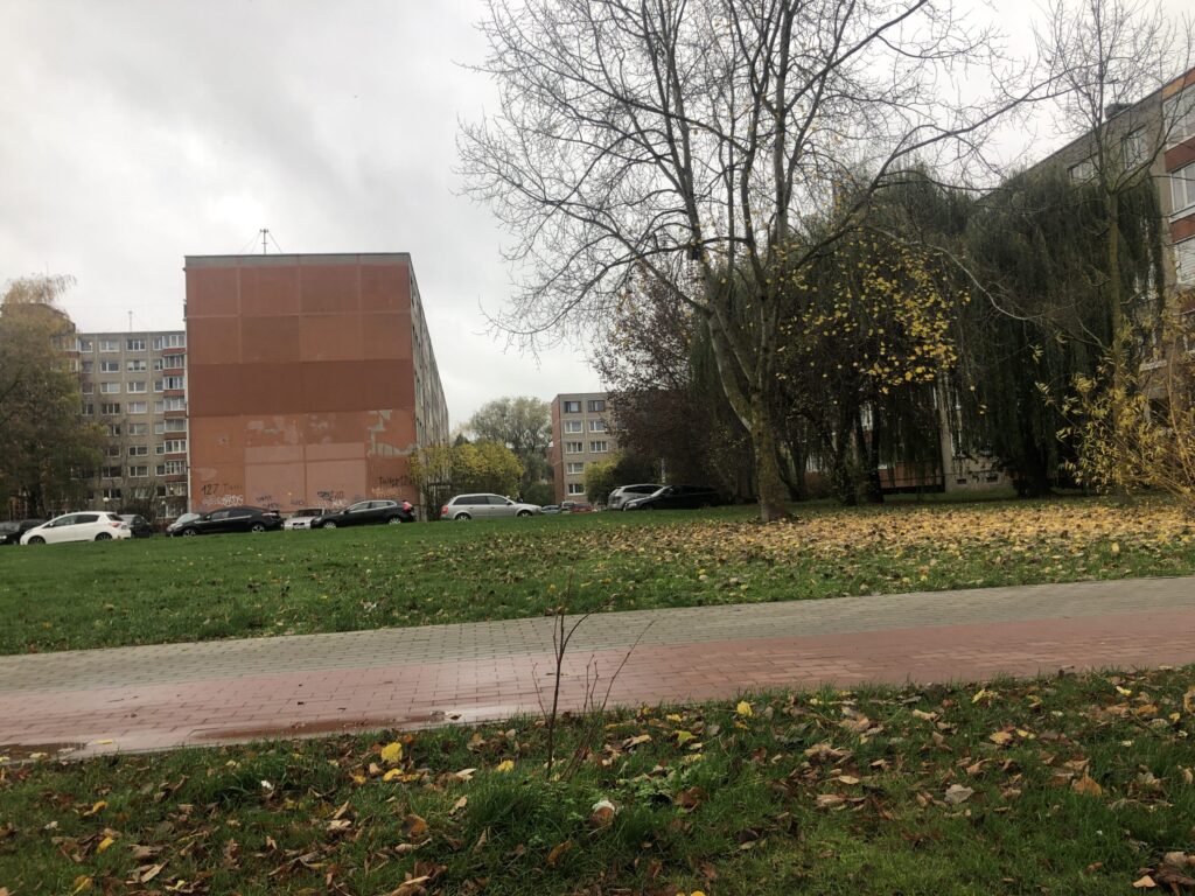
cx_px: 598
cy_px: 448
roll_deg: +3.8
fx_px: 967
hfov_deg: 63.4
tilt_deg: +9.2
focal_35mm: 28
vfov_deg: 49.7
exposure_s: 1/120
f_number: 1.8
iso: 25
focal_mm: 4
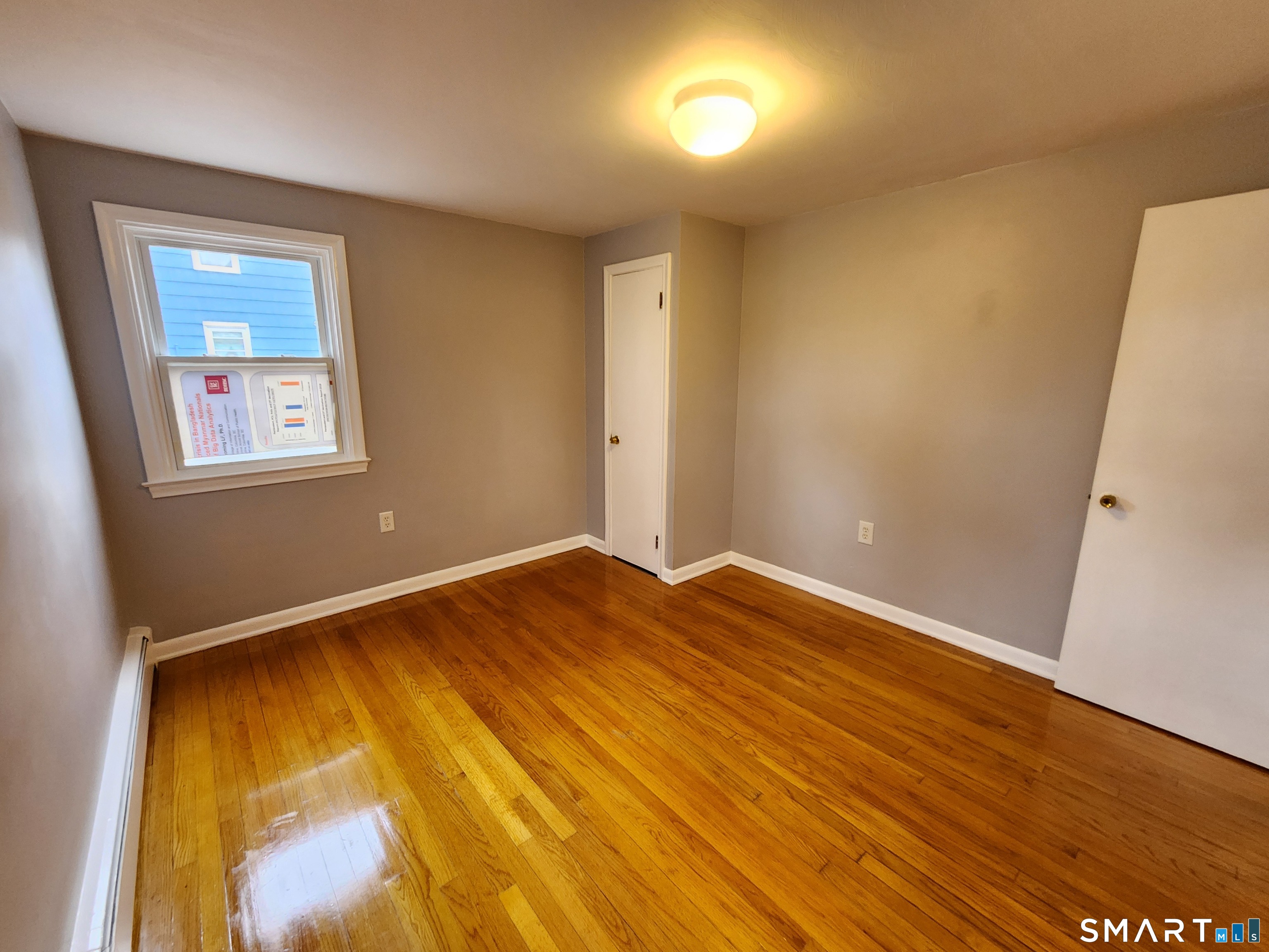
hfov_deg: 106.2
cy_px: 476
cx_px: 634
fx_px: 477
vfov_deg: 89.9
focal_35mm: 13
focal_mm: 2.2
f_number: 2.2
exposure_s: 1/30
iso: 400
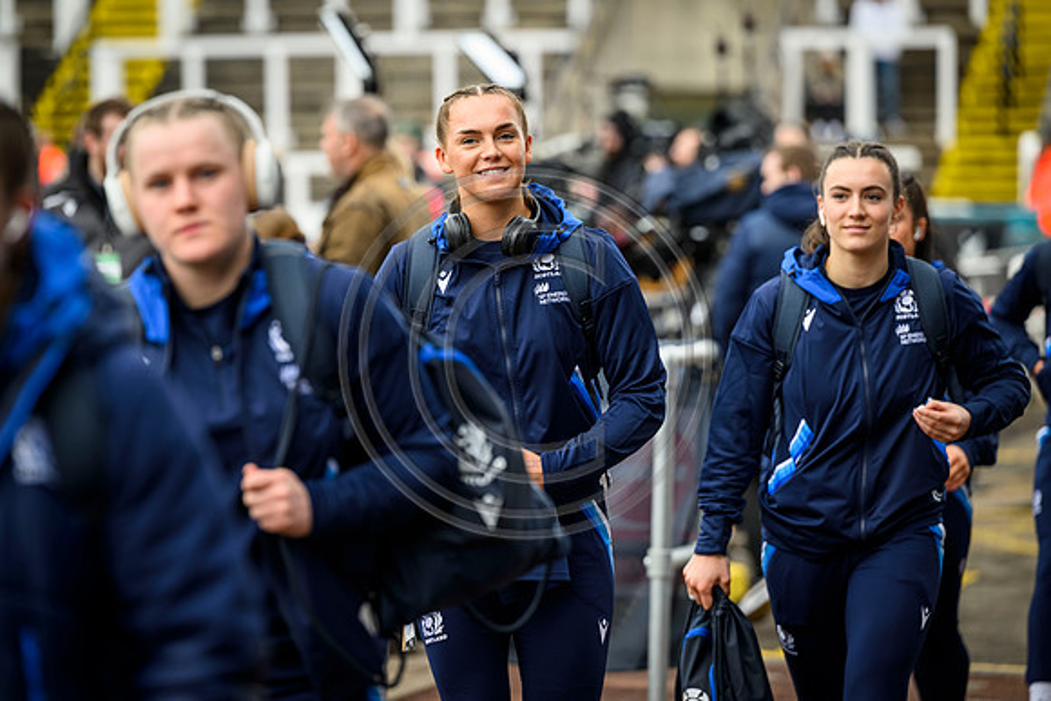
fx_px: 5840
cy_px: 350
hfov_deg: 10.3
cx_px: 526
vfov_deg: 6.9
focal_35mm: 200
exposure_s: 1/640
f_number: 4
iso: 500
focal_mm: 200
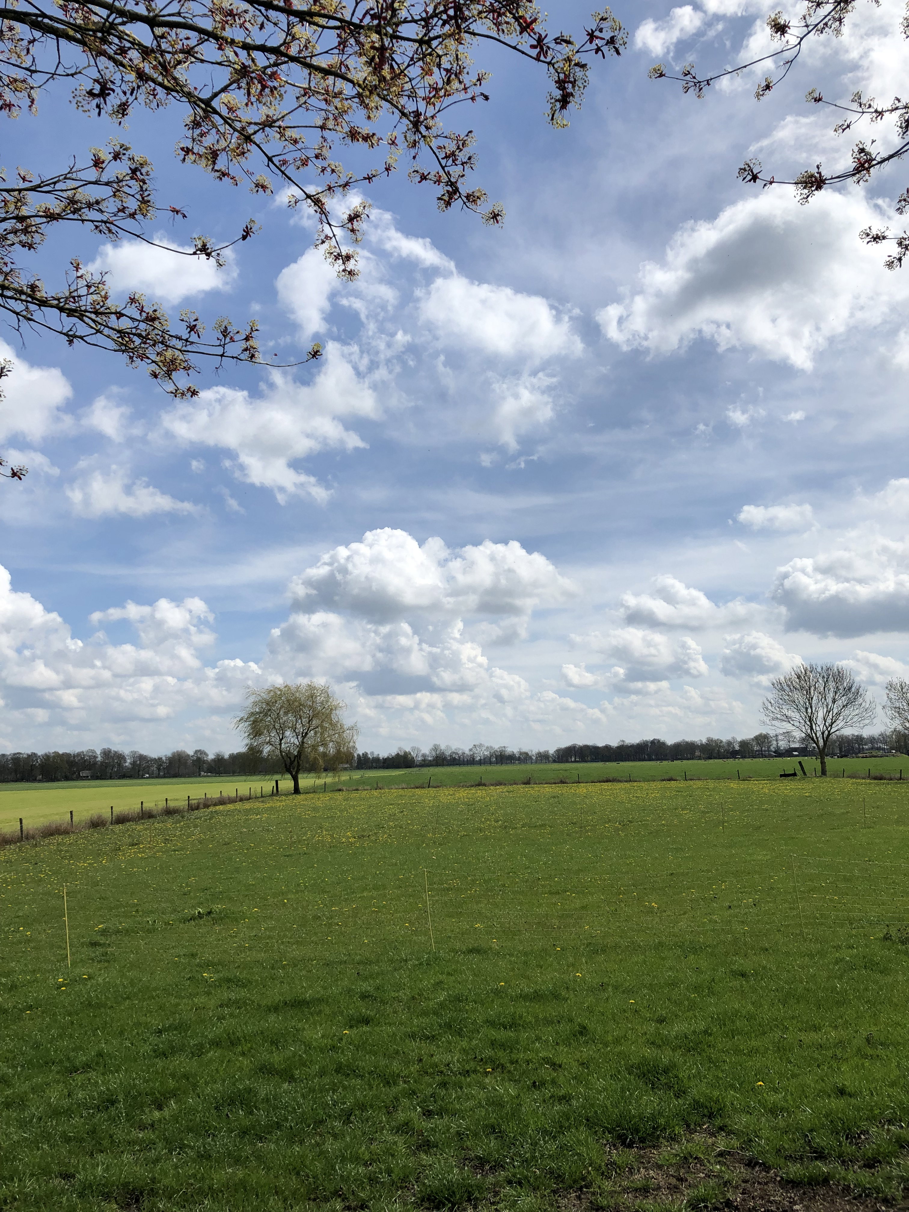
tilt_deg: +12.2
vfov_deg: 63.4
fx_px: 980
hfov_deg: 49.7
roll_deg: -0.9
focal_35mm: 28
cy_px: 606
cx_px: 454
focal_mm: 3.99
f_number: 1.8
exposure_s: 1/5348
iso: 25
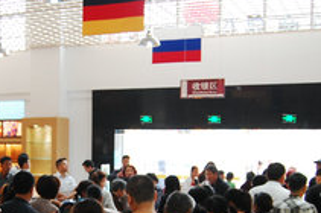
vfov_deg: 20.7
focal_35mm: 64
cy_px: 193
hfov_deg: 30.9
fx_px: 570
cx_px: 82
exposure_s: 1/50
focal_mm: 18
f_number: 3.5
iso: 800
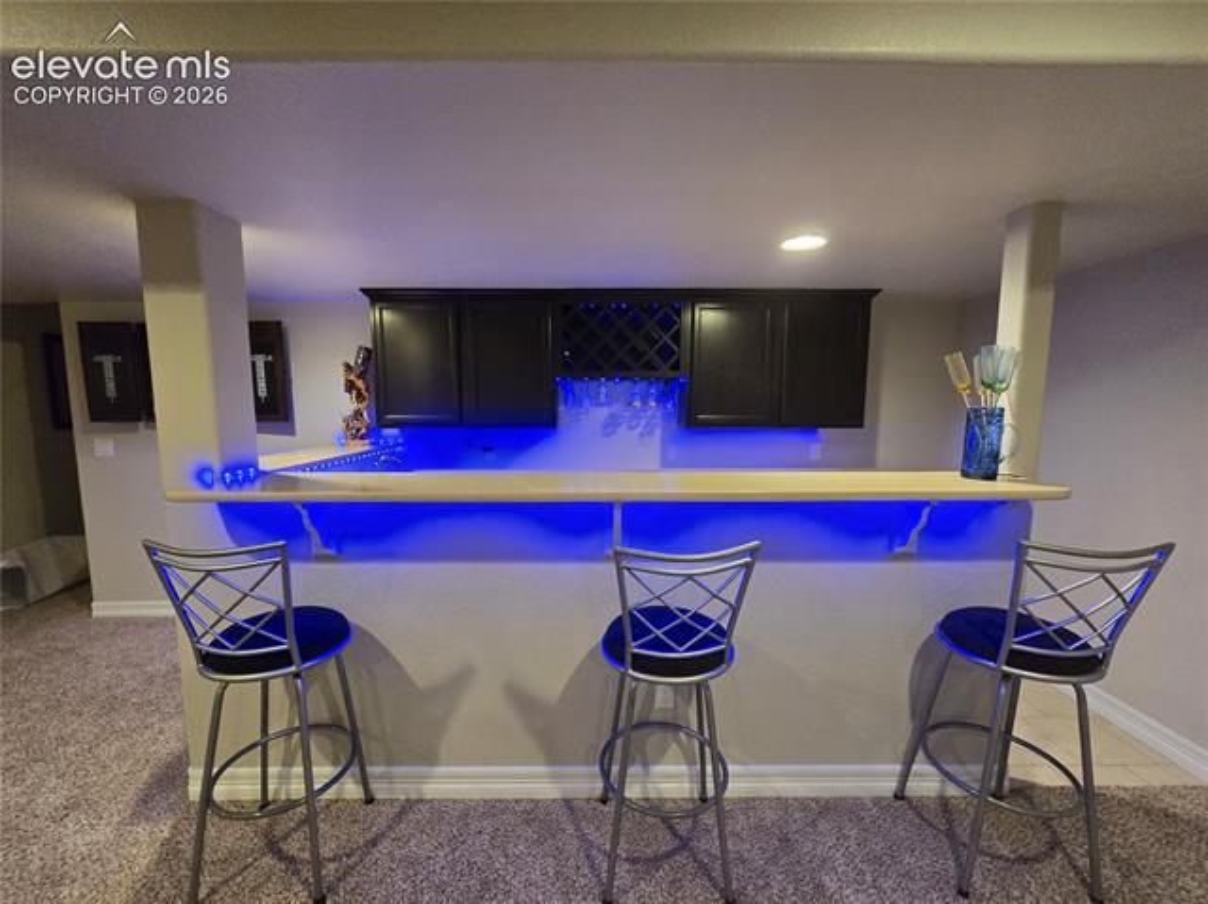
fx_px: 453
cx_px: 604
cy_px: 452
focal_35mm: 13
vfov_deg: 89.8
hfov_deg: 106.2
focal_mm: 2.2
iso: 640
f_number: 2.2
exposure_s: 1/60
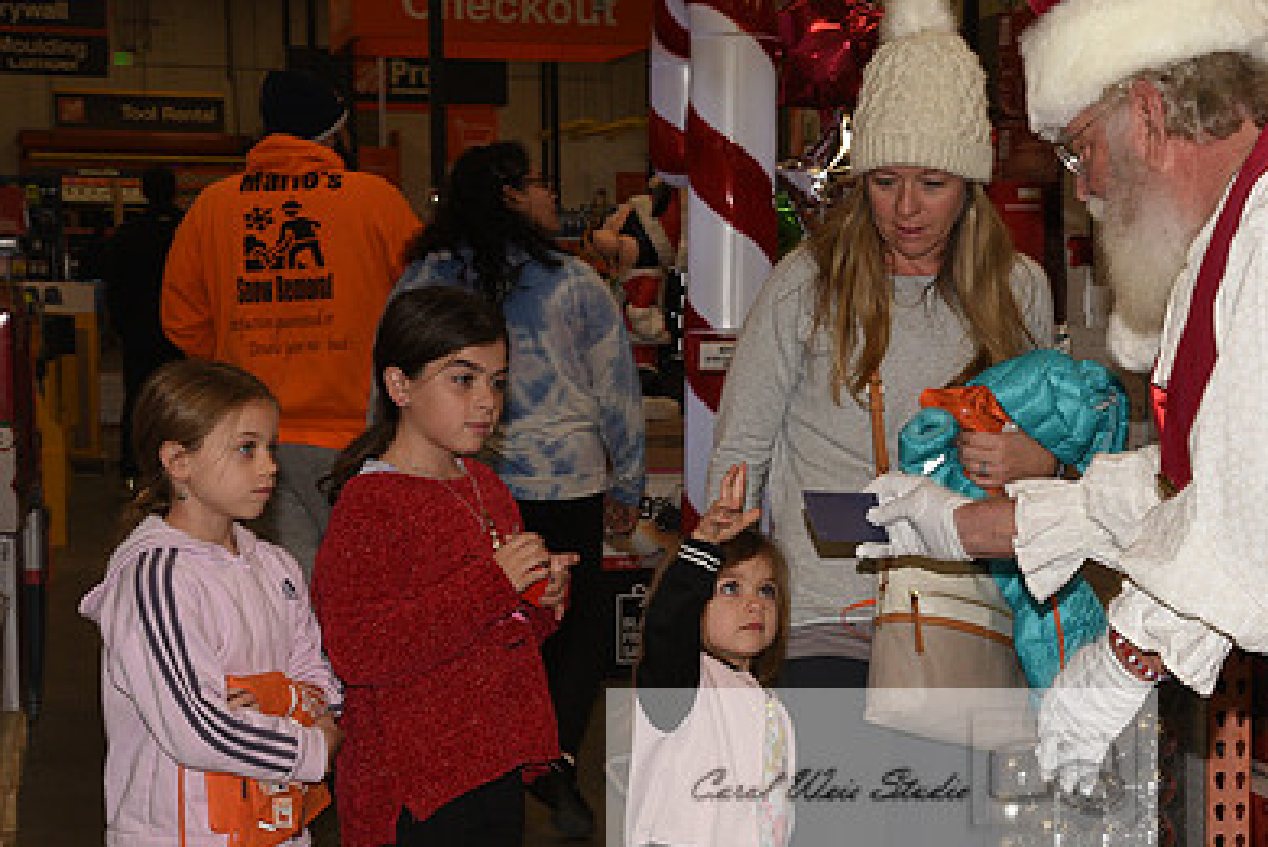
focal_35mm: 86
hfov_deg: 23.5
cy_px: 544
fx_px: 3030
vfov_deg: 15.9
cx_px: 833
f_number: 5.6
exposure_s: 1/60
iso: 800
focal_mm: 58
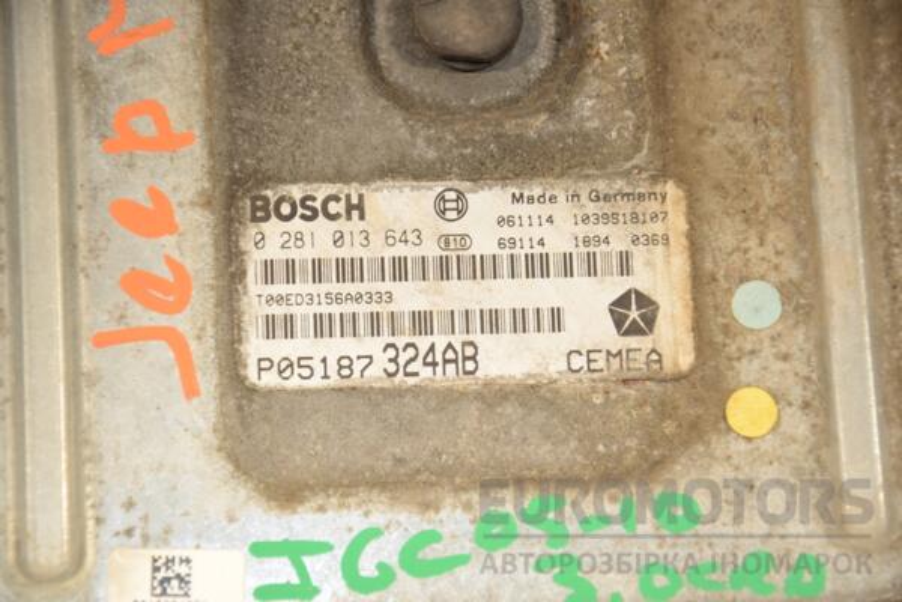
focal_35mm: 158
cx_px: 451
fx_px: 3946
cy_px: 301
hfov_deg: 13.0
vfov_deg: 8.7
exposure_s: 1/200
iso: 800
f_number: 7.1
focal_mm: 105
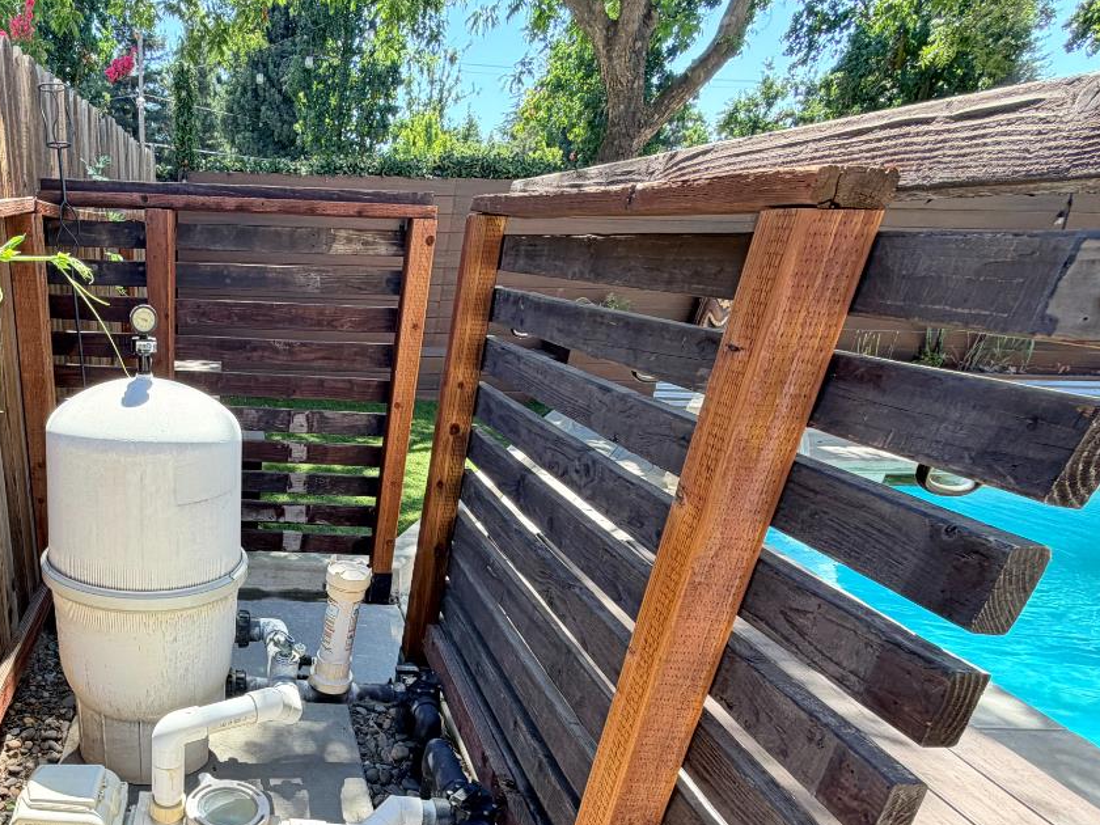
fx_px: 794
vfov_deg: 52.3
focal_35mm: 25
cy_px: 625
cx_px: 228
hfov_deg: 63.7
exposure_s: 1/125
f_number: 2.2
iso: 50
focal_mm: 2.22
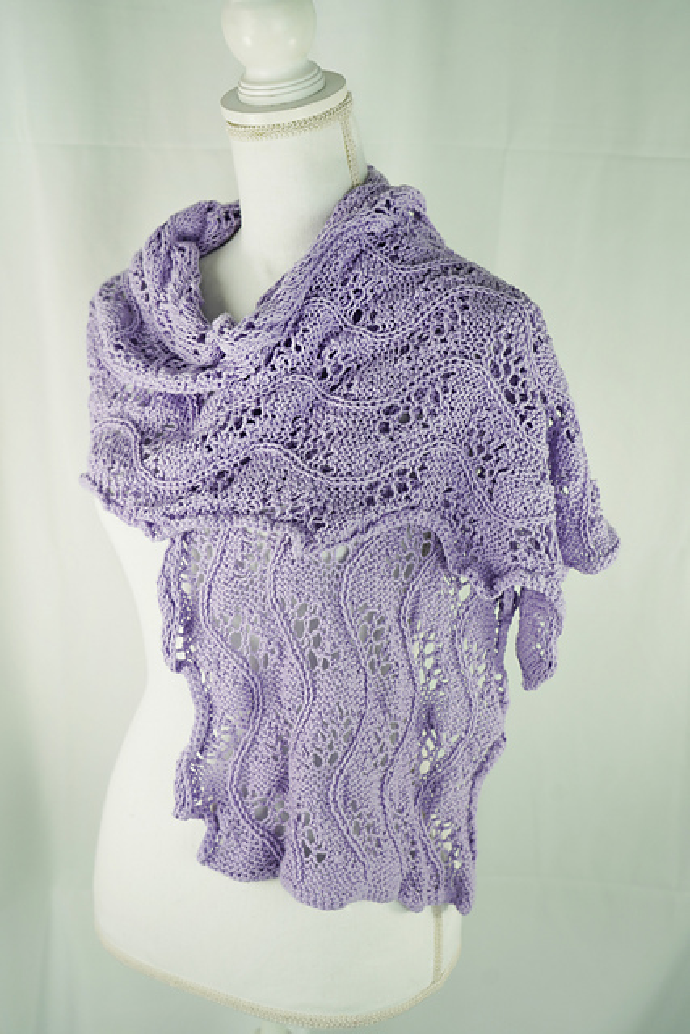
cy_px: 517
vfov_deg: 42.7
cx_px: 345
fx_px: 1322
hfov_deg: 29.3
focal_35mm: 46
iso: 100
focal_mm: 46
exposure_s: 1/80
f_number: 5
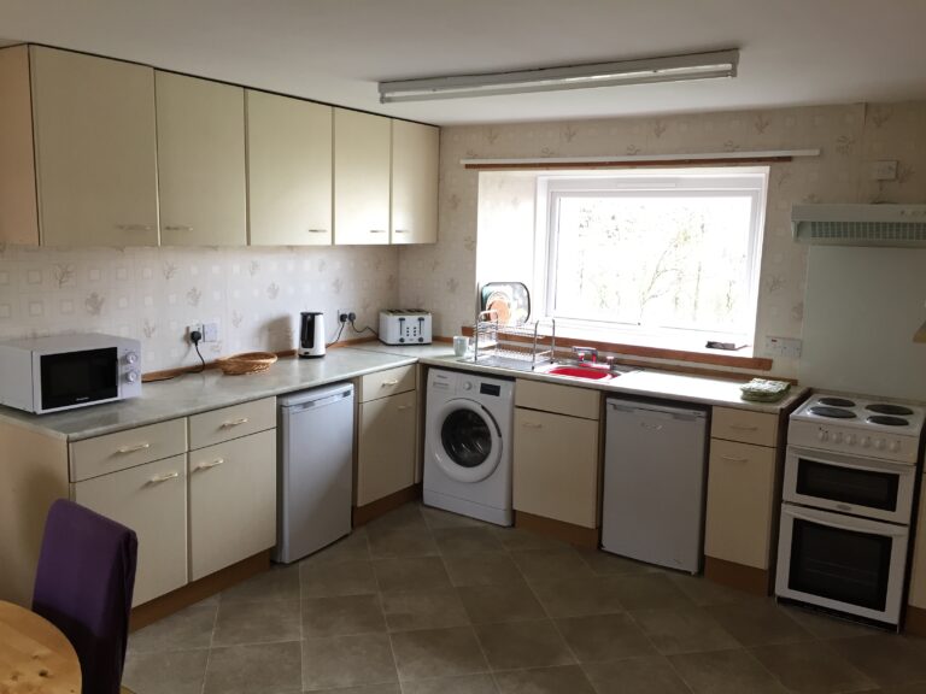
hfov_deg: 61.7
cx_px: 463
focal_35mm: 29
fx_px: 776
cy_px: 347
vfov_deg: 48.2
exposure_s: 1/30
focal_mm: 4.15
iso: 80
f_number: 2.2
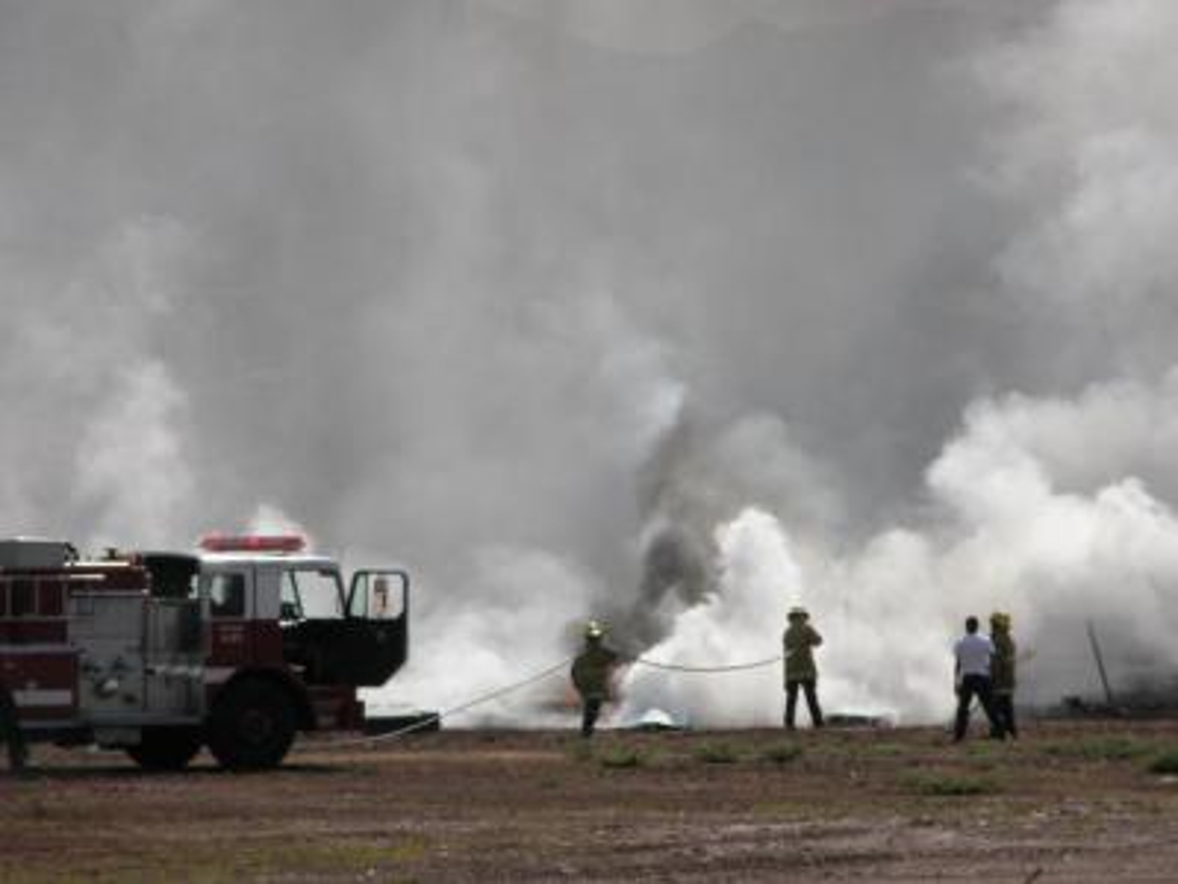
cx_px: 589
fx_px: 9529
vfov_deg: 5.3
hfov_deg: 7.1
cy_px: 442
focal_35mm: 280
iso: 100
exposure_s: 1/484
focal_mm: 71.2
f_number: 6.6
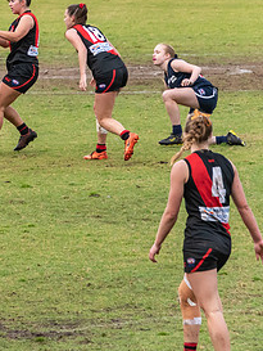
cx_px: -187
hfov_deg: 2.3
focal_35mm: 659
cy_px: 74
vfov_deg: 3.0
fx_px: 6671
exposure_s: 1/1600
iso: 800
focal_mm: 170
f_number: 6.3
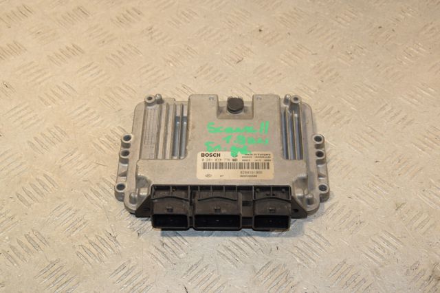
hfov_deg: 33.4
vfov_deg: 22.6
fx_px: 733
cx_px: 220
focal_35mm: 60
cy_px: 146
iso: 800
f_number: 9
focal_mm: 40
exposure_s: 1/200
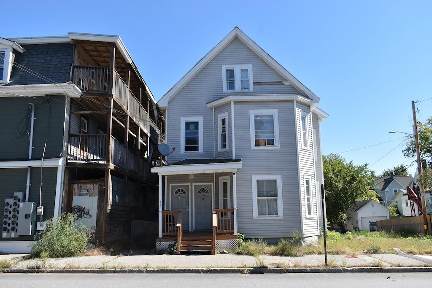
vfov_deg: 43.6
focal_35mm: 30
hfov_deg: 61.9
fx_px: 360
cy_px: 144
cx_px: 216
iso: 125
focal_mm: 20
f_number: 8
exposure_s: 1/250
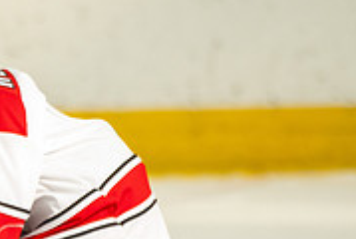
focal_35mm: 1201
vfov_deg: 1.1
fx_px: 11896
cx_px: -37
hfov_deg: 1.7
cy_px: 220
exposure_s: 1/2500
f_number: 3.2
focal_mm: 300
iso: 1600
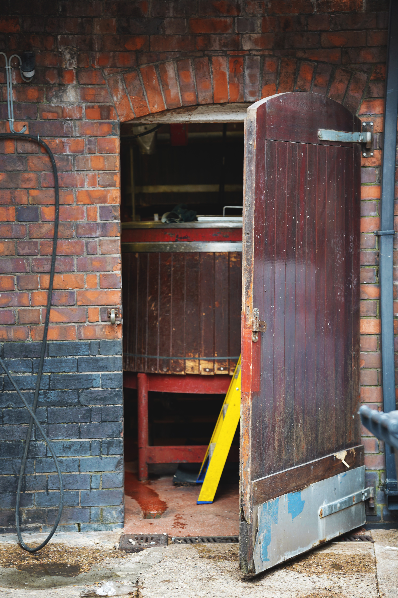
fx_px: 1410
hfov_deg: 16.1
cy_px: 299
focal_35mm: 85
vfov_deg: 23.9
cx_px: 199
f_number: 2.8
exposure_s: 1/60
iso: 100
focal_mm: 85
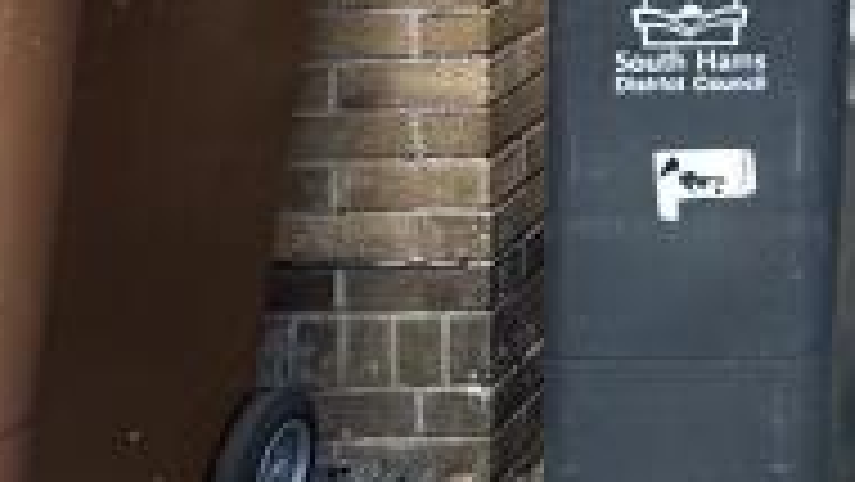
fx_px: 1860
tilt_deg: +1.0
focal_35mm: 82
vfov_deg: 13.0
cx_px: 1408
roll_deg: +1.0
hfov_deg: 20.6
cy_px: -441
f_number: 2.2
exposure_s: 1/771
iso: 40
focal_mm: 2.22
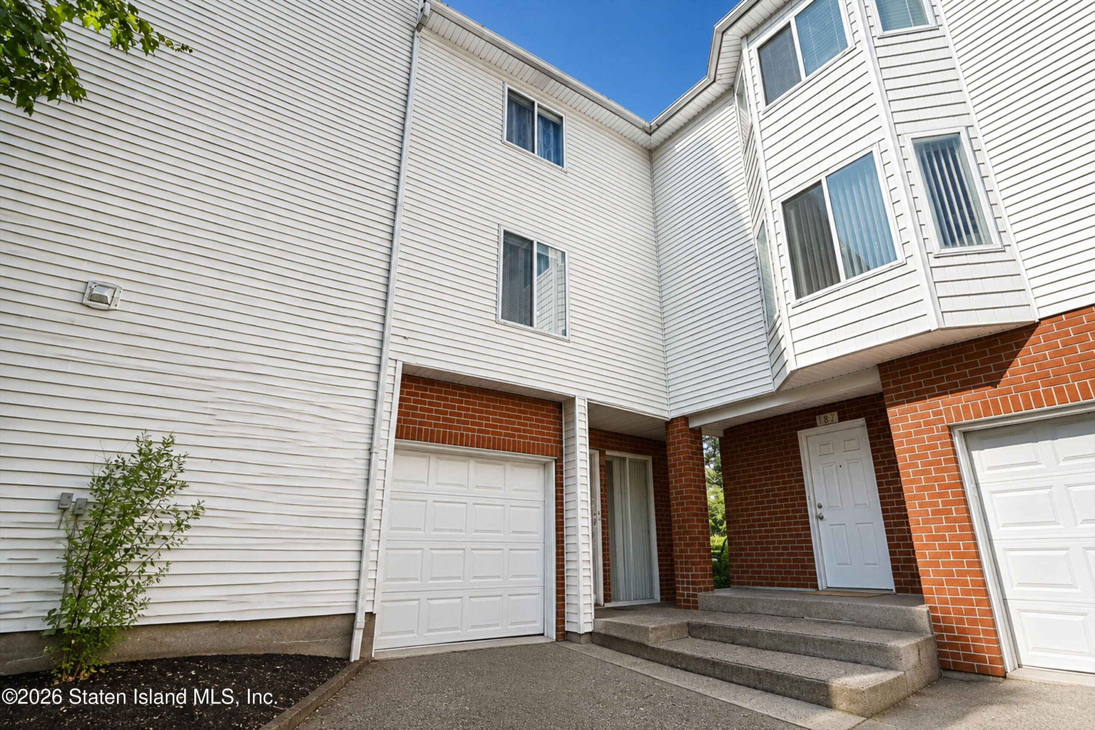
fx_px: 502
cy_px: 365
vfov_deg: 72.1
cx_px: 548
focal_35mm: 16
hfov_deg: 95.0
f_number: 8
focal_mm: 16.5
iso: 64
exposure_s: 1/160
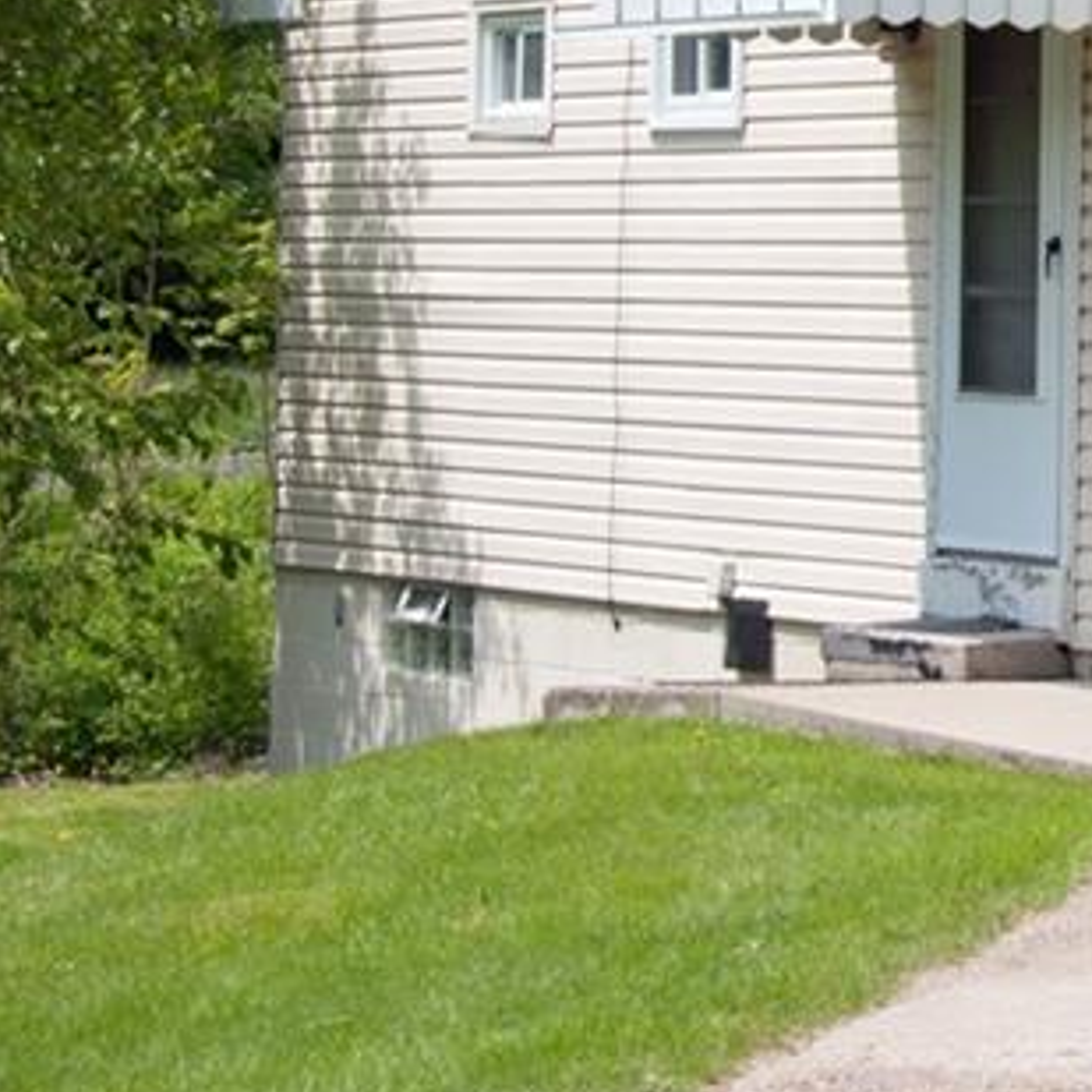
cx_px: 1689
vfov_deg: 11.7
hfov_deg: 11.3
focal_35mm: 147
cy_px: -62
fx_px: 5261
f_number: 16
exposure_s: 1/100
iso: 160
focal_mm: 35
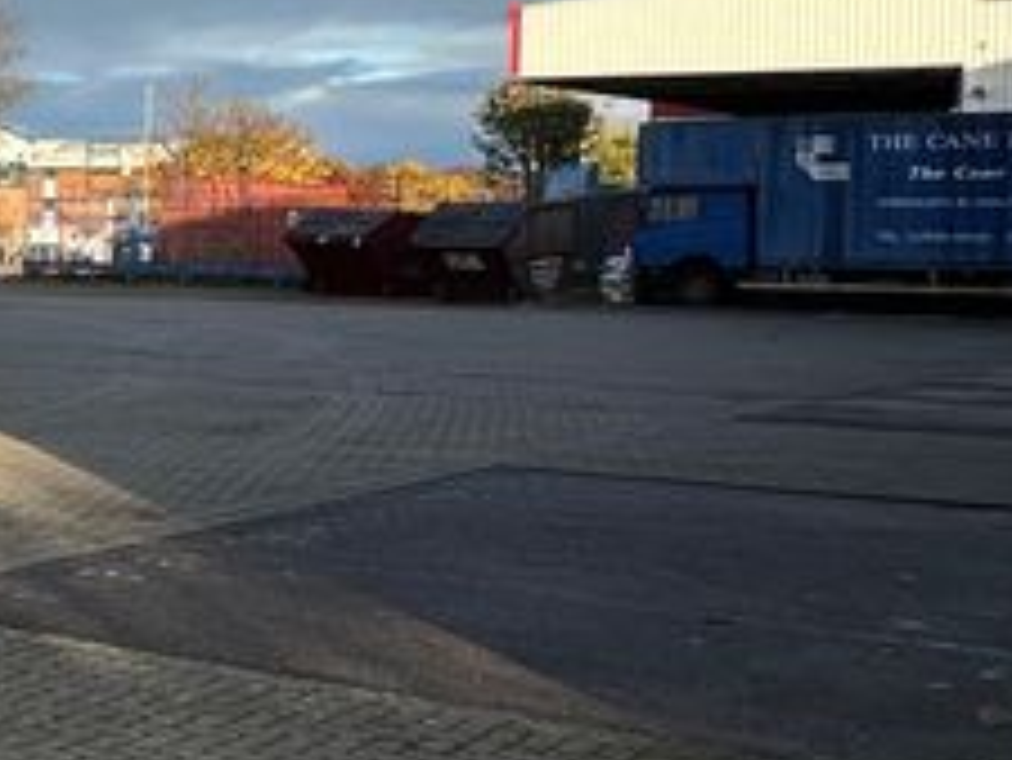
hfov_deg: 22.0
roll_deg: -0.5
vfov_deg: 21.2
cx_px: -612
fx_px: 2018
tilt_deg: -0.4
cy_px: 218
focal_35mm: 69
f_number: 2.2
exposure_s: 1/1125
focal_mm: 2.22
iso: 40
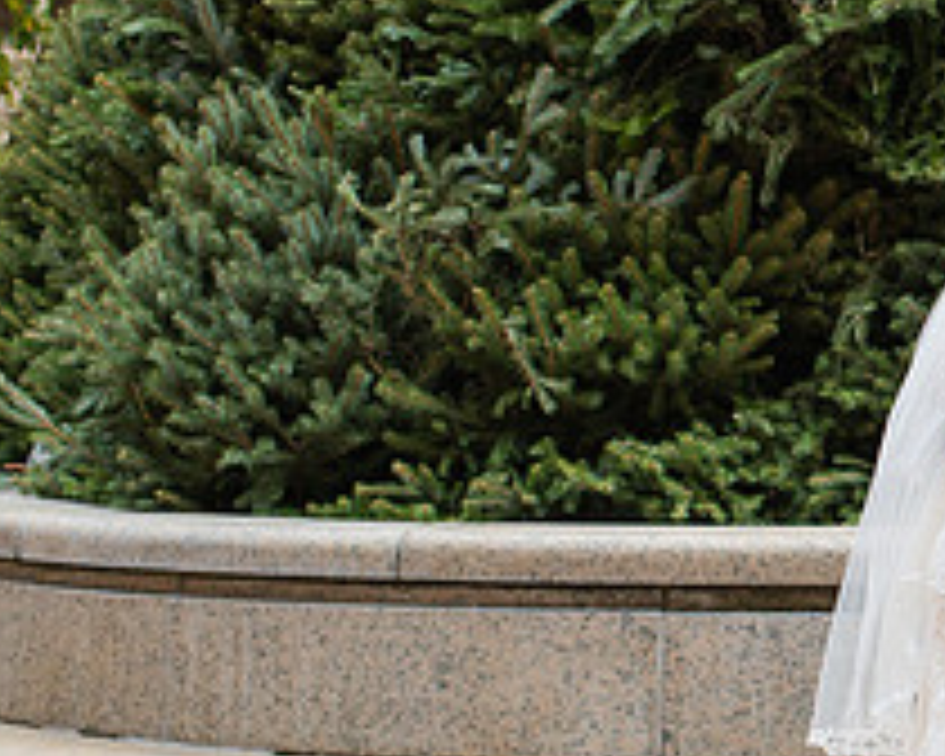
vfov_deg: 14.4
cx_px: 1228
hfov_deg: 16.9
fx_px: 2993
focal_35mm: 107
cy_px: 434
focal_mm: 35
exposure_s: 1/320
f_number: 3.5
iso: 1000
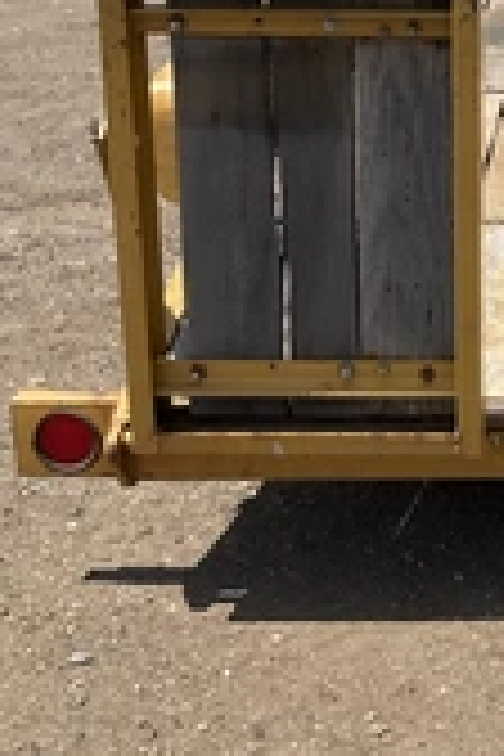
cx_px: 639
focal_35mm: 72
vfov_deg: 27.4
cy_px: 126
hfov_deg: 17.8
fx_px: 1512
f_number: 1.8
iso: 25
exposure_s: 1/1451
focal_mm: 3
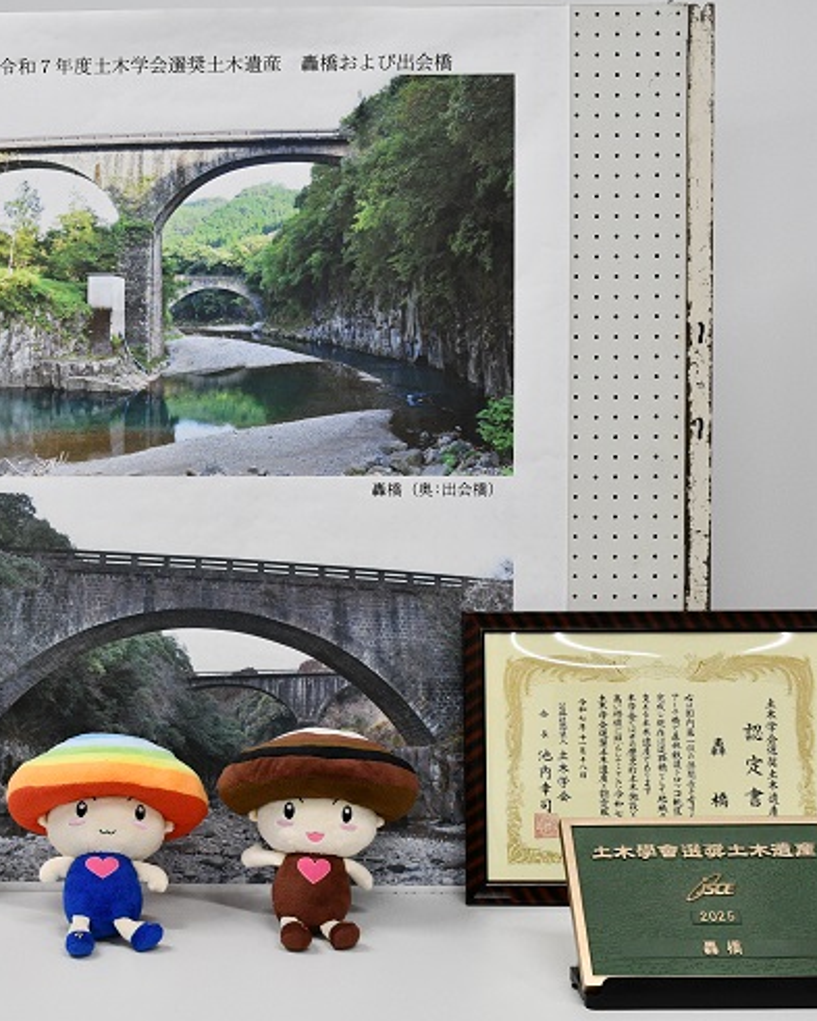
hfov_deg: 28.3
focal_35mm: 53
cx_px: 222
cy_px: 509
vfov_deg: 35.4
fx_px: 1601
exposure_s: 1/160
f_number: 8
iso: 1600
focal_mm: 25
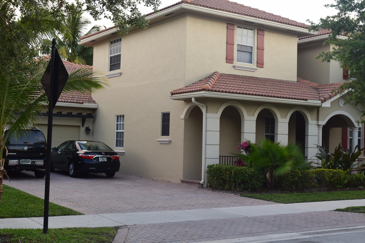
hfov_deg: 36.2
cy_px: 123
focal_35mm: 55
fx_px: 558
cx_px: 205
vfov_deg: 24.6
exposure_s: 1/160
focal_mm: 28
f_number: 9
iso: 400
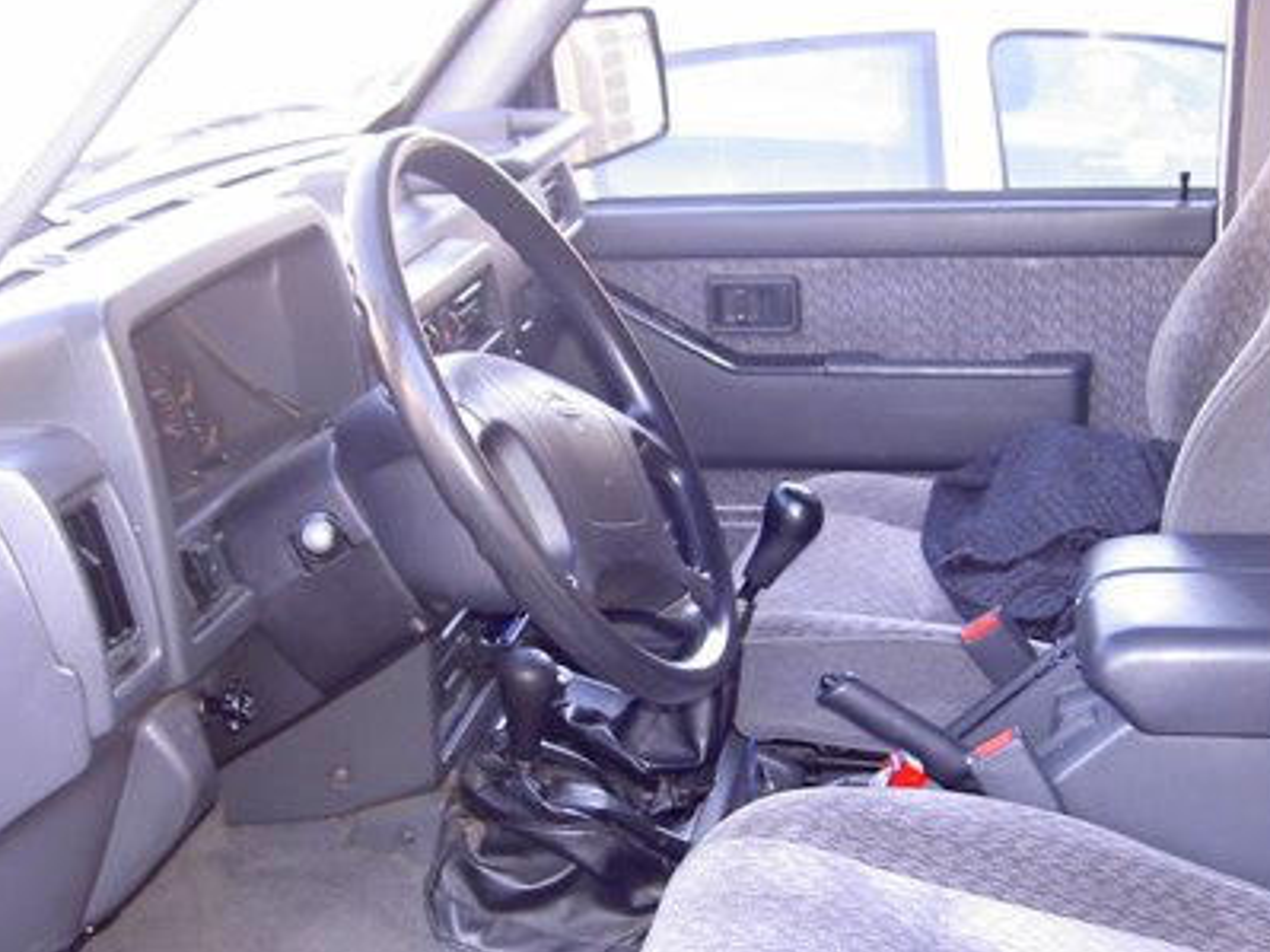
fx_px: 2127
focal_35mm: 58
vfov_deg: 25.1
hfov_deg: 33.2
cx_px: 633
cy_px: 616
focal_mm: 8
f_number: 2.8
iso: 100
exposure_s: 1/59.5
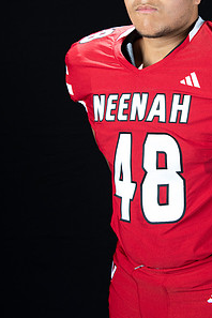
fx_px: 777
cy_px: 104
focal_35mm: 88
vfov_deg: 23.0
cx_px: 156
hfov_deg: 15.5
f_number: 9
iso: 320
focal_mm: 58
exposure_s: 1/160
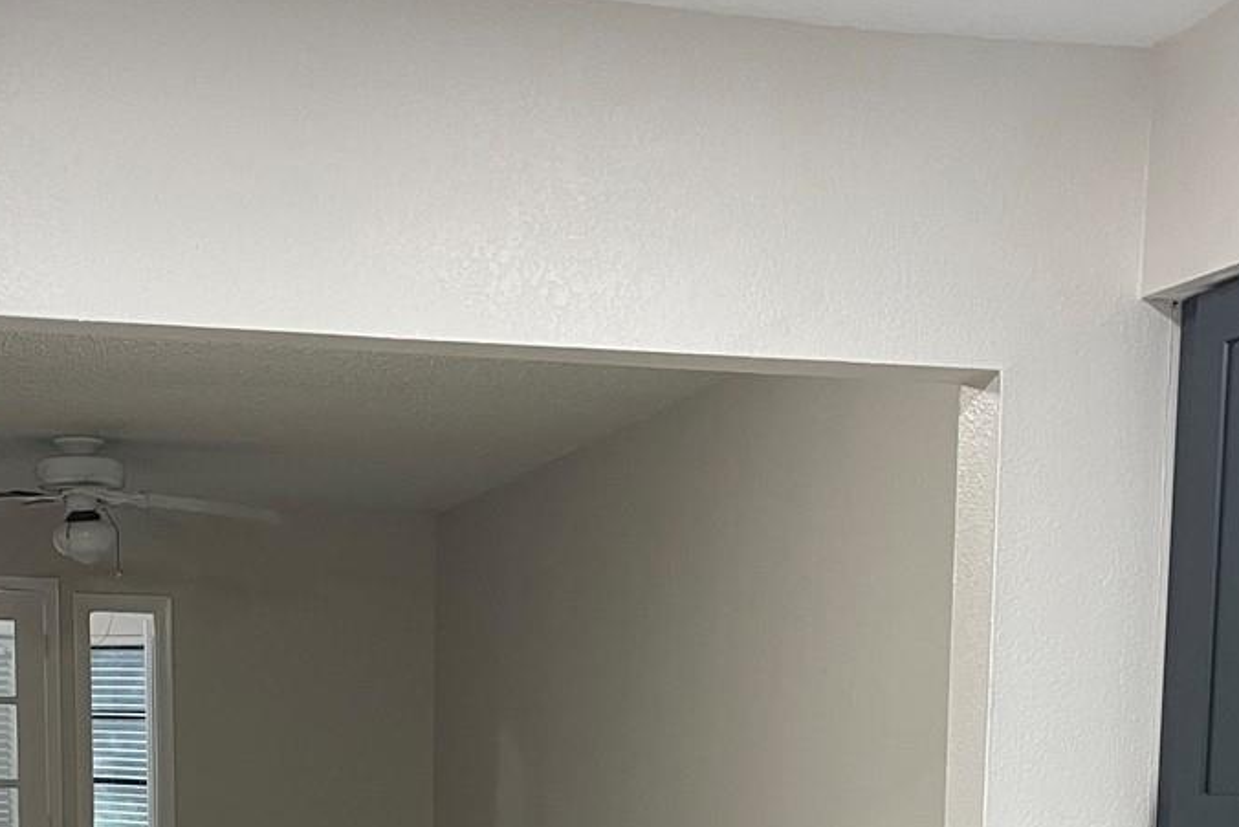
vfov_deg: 19.9
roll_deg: -0.4
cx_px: 533
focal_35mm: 64
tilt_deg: -7.7
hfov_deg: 31.4
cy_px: 1001
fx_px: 2203
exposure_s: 1/60
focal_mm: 5.1
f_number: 1.6
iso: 160
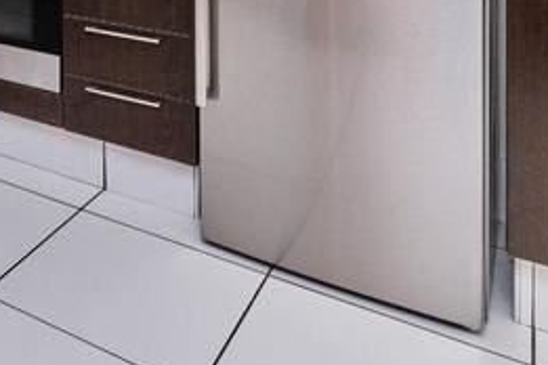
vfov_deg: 24.1
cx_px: -97
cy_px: -156
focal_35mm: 46
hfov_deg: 34.8
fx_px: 700
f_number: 8
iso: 800
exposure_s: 1/200
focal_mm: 10
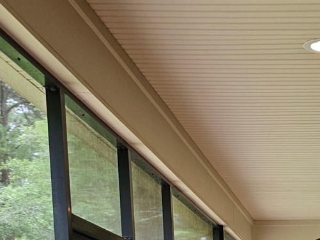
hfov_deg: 19.5
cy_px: 427
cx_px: 394
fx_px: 869
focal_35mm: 94
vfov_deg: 14.0
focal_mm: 6.3
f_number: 1.7
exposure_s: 1/180
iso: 50
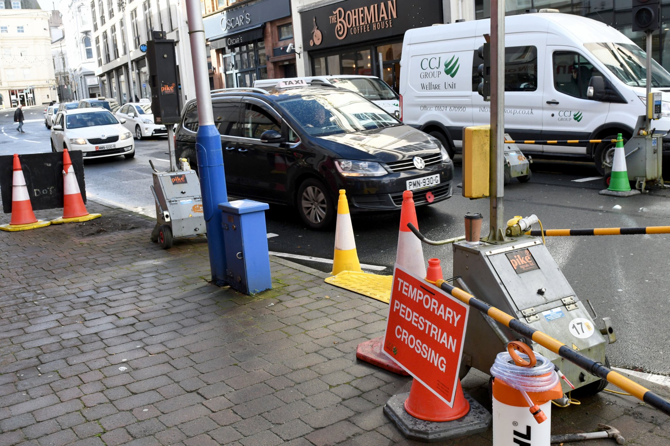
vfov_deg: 36.9
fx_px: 670
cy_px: 223
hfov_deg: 53.1
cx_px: 335
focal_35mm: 36
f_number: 9
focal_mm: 24
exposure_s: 1/320
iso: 1000
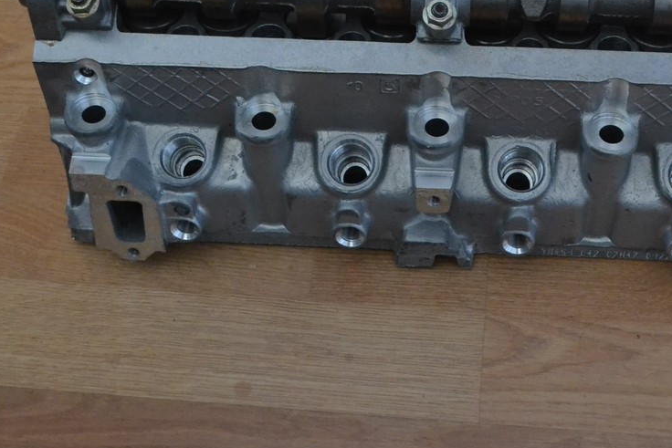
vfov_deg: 20.3
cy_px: 77
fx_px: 1232
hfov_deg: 30.4
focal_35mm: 66
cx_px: 422
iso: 3200
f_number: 4
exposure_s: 1/13
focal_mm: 24
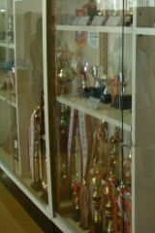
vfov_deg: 31.4
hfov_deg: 20.6
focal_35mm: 64
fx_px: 413
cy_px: 112
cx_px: 153
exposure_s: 1/50
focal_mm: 5.8
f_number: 2.6
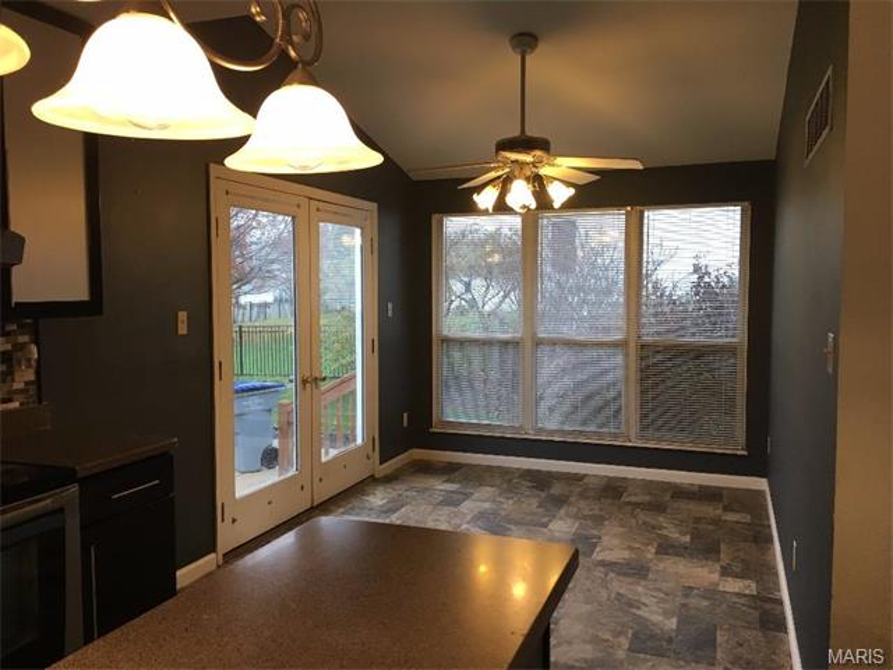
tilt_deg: -3.8
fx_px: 748
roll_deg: +0.0
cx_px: 446
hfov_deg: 61.7
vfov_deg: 48.2
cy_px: 335
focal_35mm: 29
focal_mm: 4.15
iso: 40
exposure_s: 1/30
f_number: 2.2
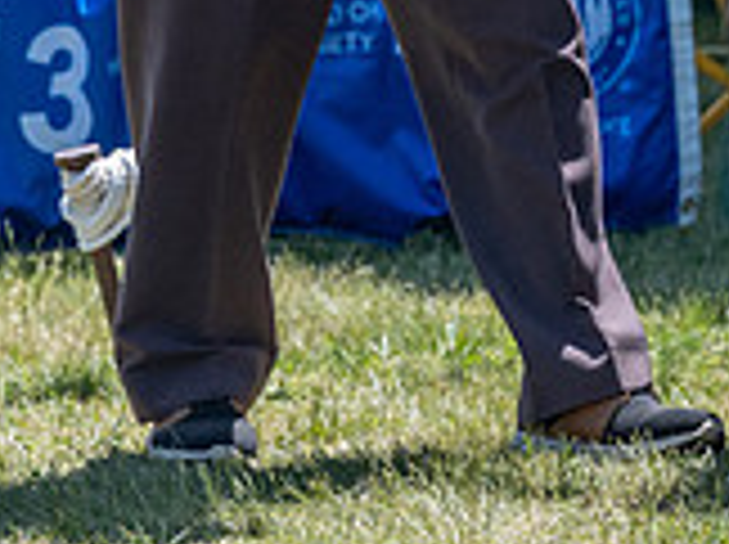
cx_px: 603
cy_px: -182
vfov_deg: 3.3
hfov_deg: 4.4
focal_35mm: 449
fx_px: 9442
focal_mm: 130
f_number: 7.1
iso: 1250
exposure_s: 1/1600
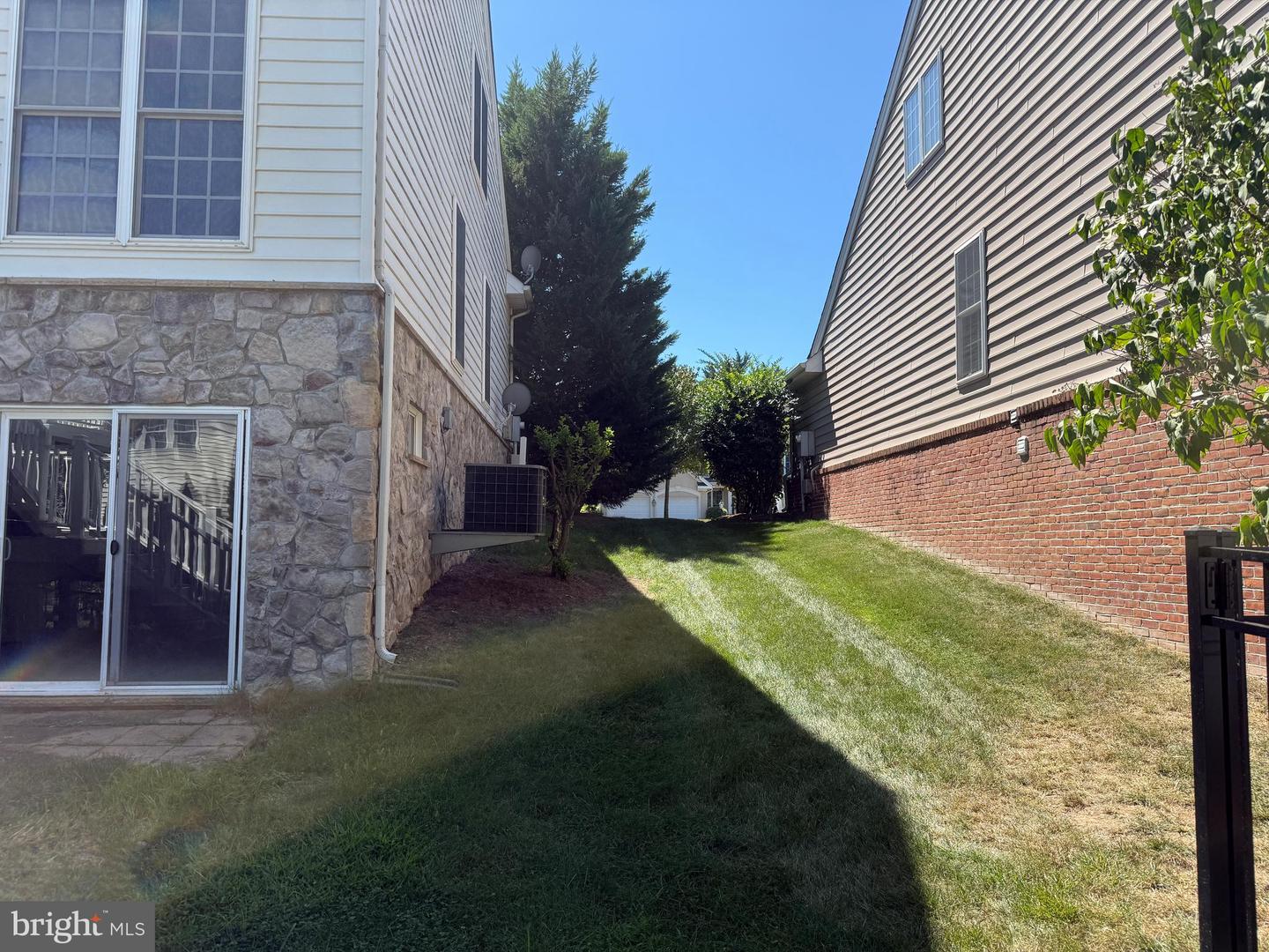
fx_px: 880
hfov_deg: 71.6
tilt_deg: +5.9
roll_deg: -0.4
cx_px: 634
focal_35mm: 24
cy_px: 476
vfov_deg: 56.8
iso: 80
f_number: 1.78
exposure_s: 1/2110
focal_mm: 6.76
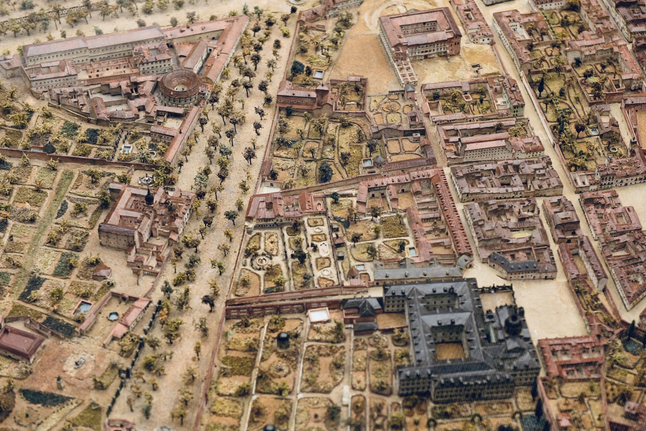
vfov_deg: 17.5
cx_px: 376
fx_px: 1400
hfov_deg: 26.0
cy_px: 238
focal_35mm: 78
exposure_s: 1/200
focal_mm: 60
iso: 1600
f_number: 3.5
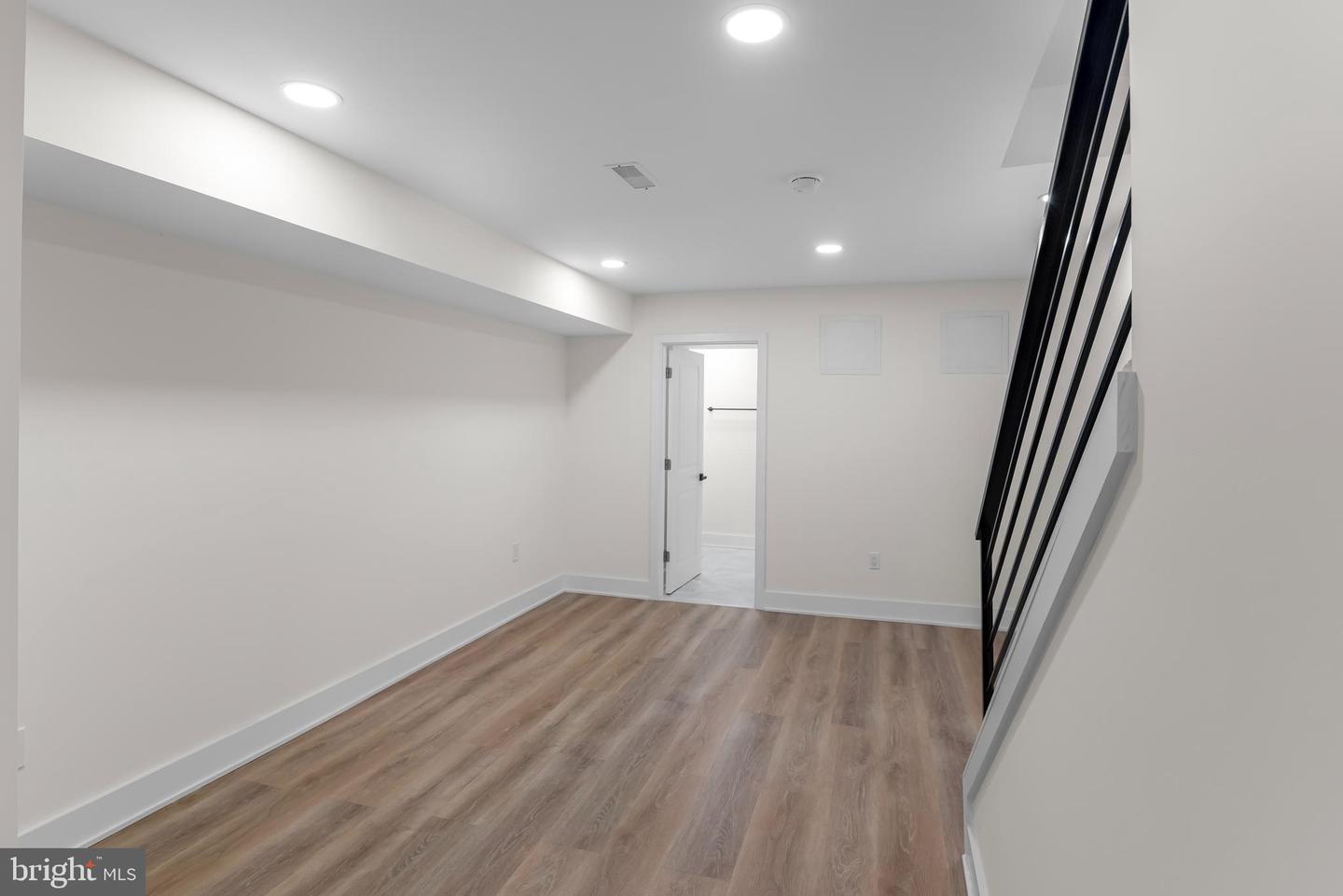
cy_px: 448
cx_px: 672
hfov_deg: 90.0
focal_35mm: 18
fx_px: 672
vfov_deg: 67.4
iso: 100
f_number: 8
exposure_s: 1/6
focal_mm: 18
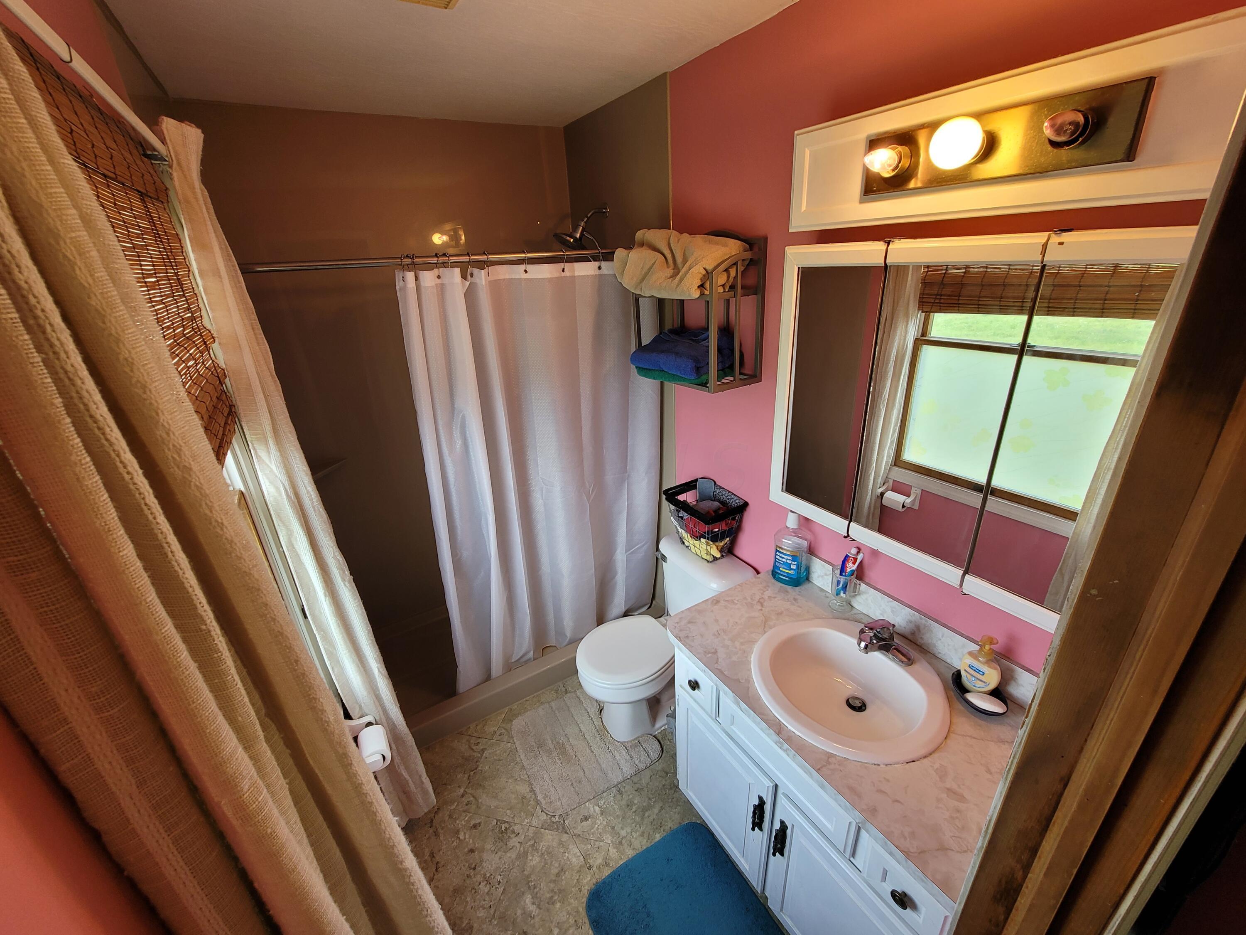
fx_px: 468
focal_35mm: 13
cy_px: 468
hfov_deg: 106.2
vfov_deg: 89.9
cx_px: 623
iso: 80
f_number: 2.2
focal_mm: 2.2
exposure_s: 1/60
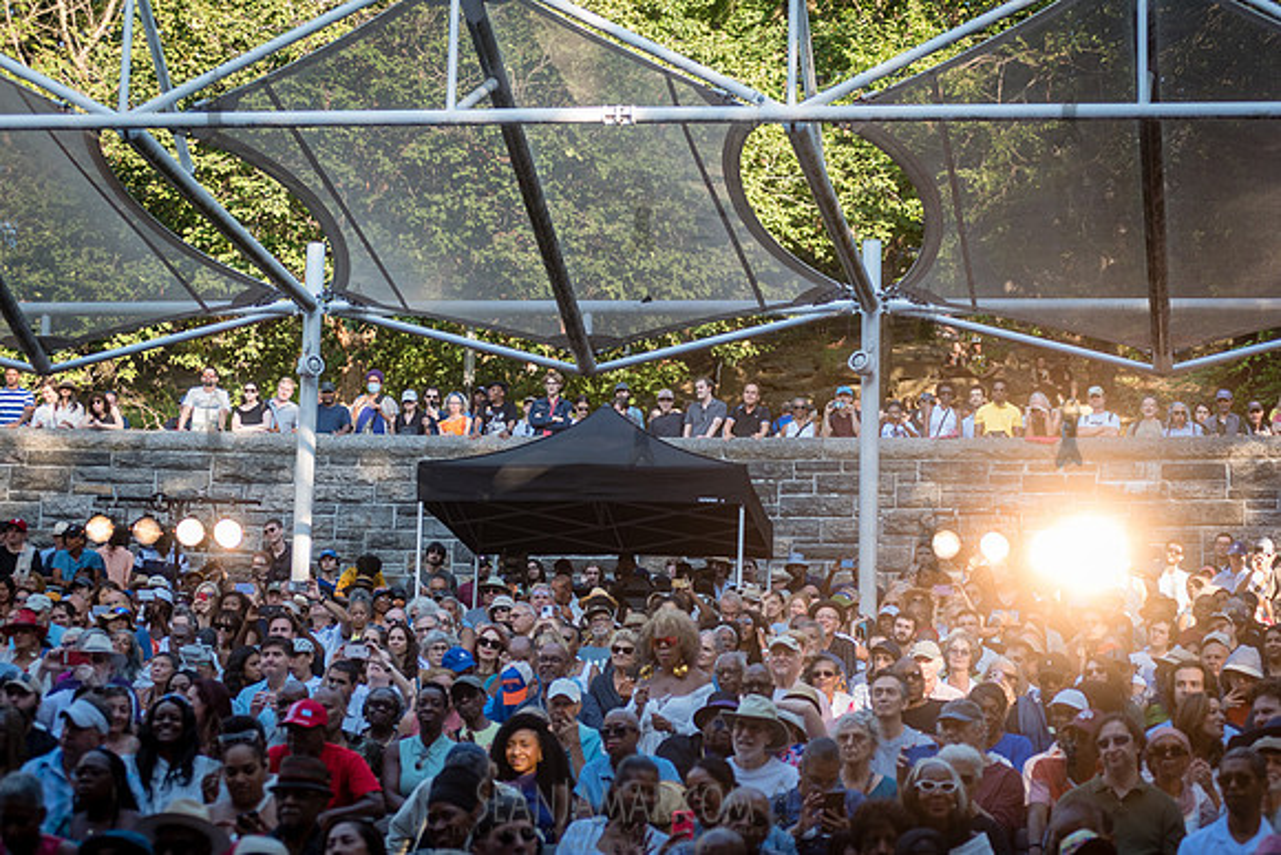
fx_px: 2853
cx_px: 640
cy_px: 428
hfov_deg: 25.3
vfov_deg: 17.0
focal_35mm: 80
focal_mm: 80
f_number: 3.5
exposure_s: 1/1000
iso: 800
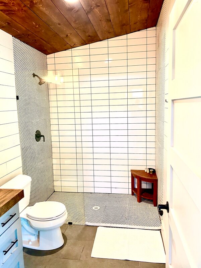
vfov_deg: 67.3
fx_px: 201
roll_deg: +2.2
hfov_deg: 53.1
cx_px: 100
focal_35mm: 26
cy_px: 134
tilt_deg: -6.4
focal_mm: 4.25
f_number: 1.8
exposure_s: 1/60
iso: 160
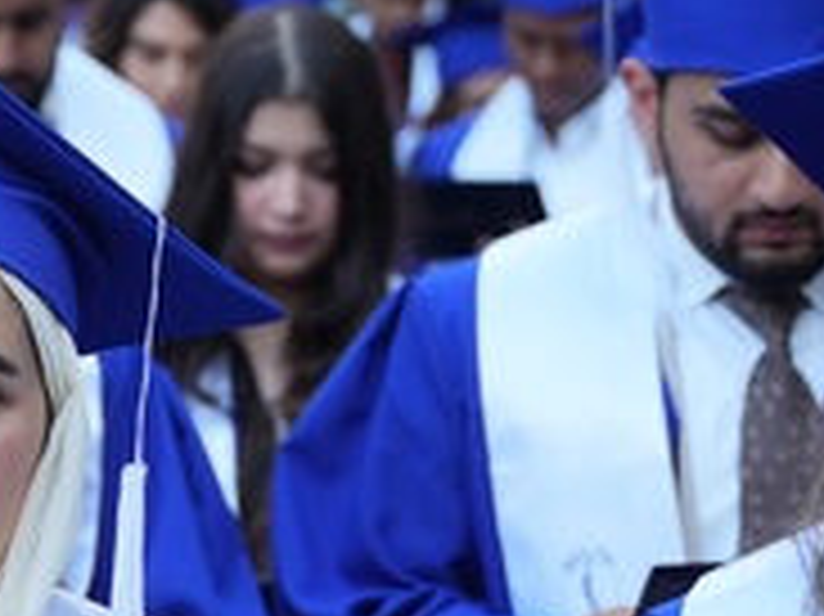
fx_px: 4536
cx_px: -248
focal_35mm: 191
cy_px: 357
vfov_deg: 7.8
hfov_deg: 10.2
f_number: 2.8
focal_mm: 45.4
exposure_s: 1/200
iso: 320
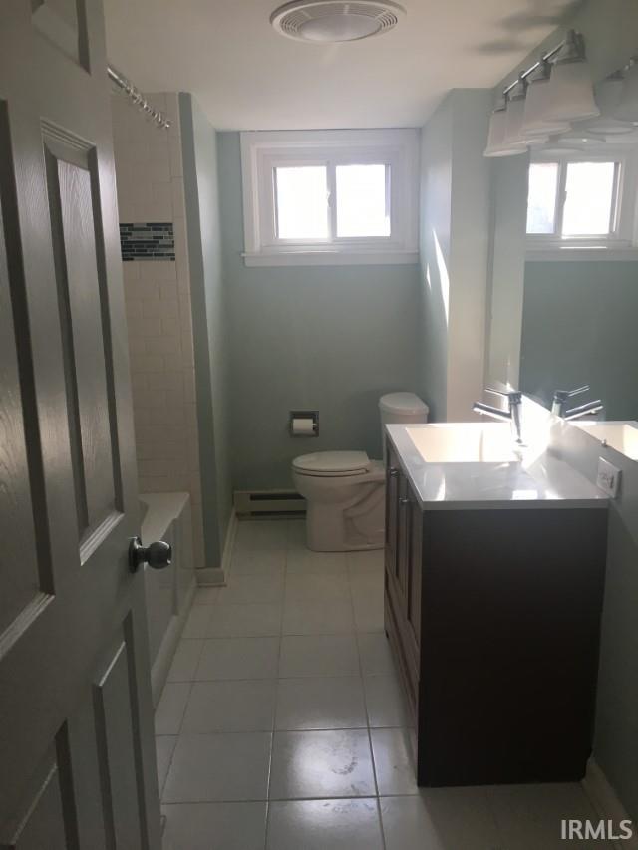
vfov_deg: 61.7
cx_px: 319
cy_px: 425
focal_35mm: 29
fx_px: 712
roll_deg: +0.8
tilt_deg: -11.8
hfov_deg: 48.2
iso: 32
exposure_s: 1/30
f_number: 2.2
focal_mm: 4.15
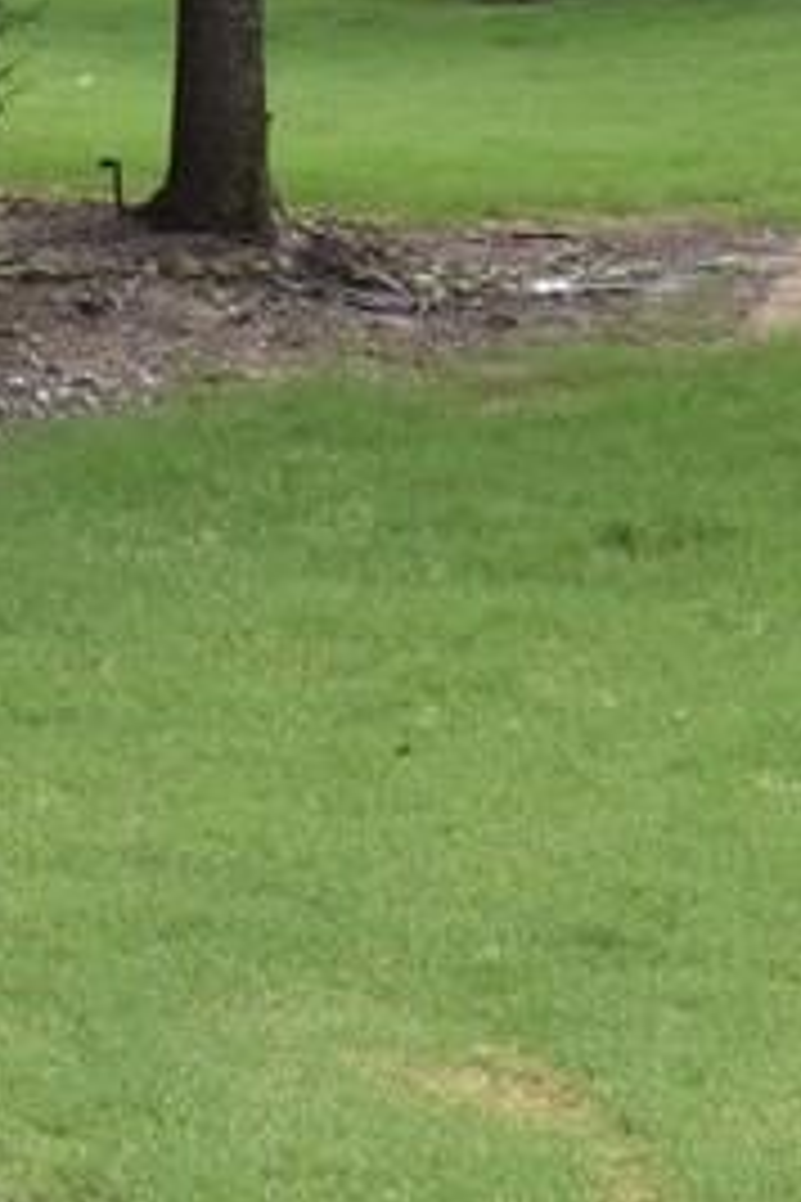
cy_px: -450
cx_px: -50
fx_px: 3671
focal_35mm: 110
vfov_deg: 17.2
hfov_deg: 12.3
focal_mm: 18
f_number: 5.6
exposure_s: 1/125
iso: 100
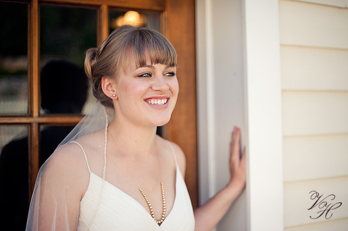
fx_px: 483
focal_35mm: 50
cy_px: 116
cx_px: 174
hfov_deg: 39.6
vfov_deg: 27.0
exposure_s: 1/5000
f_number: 1.4
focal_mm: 50
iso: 200
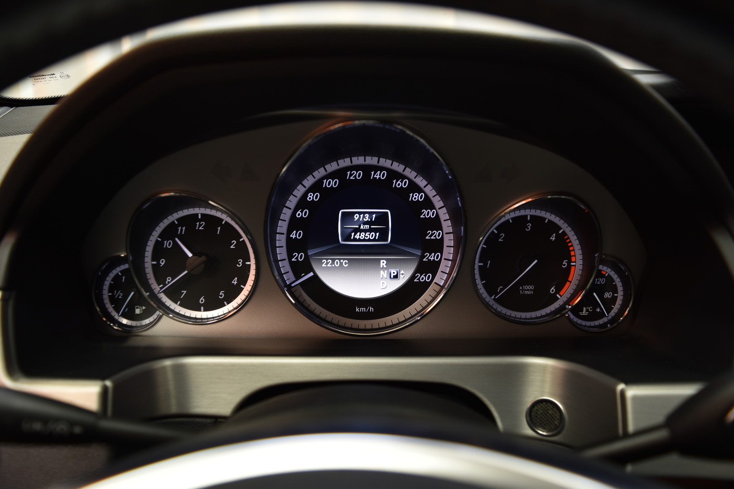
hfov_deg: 67.4
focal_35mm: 27
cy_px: 244
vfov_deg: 47.9
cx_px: 367
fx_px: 550
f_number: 3.5
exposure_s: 1/8
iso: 100
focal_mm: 18
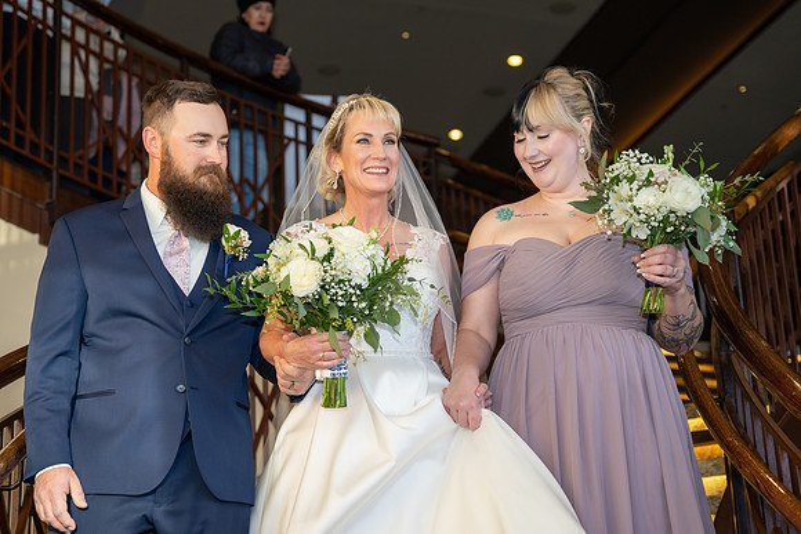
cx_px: 300
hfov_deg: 29.1
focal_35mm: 69
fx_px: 1536
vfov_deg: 19.7
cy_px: 325
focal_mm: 53.9
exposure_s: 1/250
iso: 250
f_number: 2.8
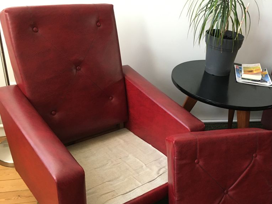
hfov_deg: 48.5
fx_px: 299
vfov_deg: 37.4
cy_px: 133
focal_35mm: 38
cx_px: 172
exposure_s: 1/33
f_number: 2.2
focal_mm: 4.15
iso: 200
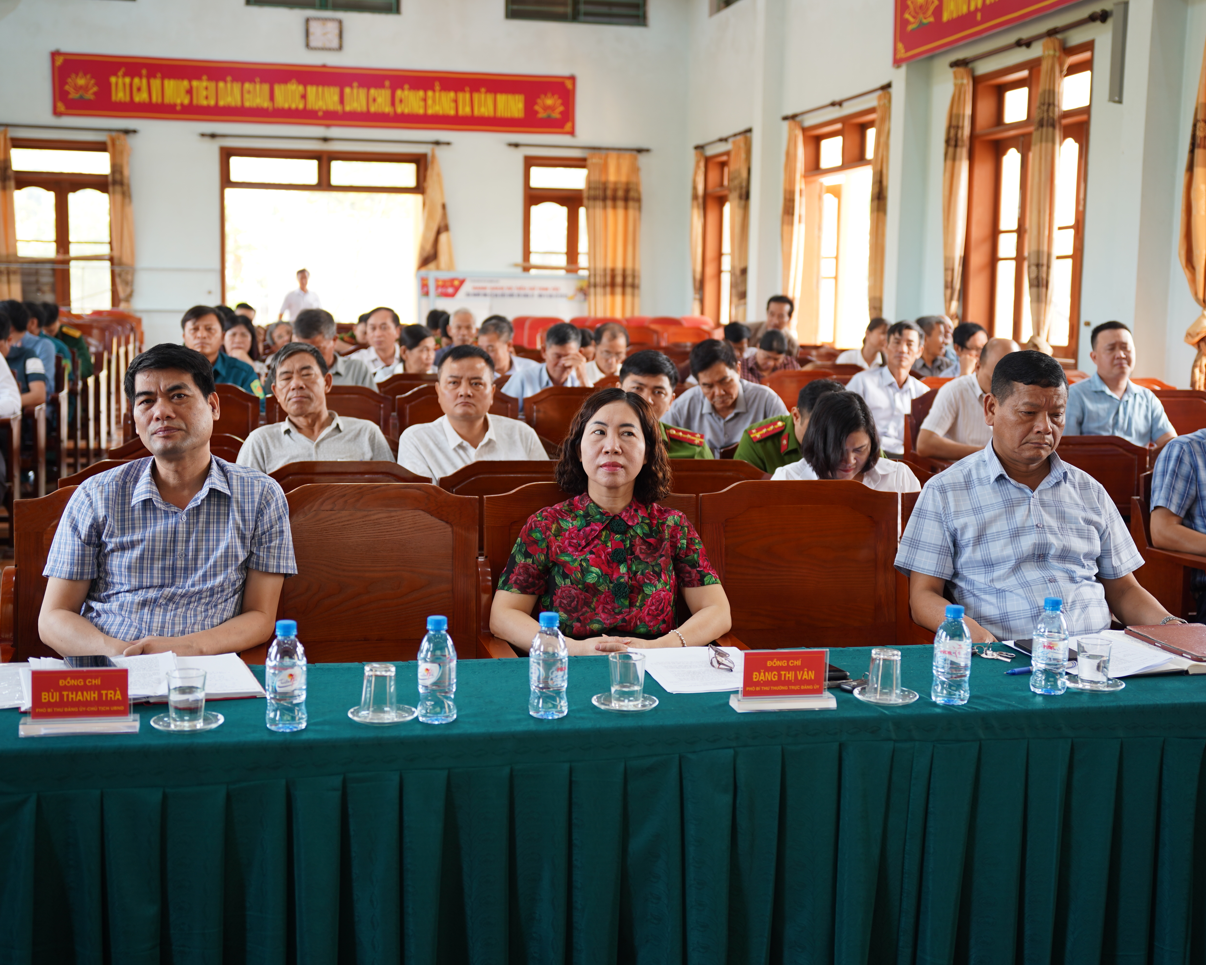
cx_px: 598
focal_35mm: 45
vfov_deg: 33.7
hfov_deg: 41.5
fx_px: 1591
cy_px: 482
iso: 160
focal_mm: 39.5
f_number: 2.8
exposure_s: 1/40
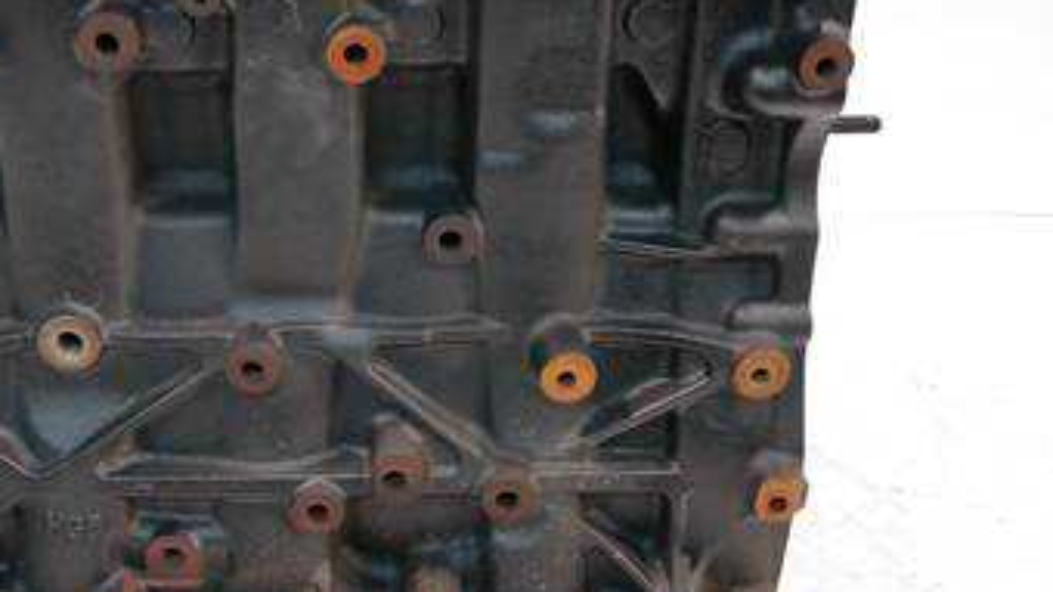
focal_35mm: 40
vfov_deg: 29.6
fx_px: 1117
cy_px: 248
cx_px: 322
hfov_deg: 49.3
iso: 1250
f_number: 3.5
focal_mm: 13
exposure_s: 1/60
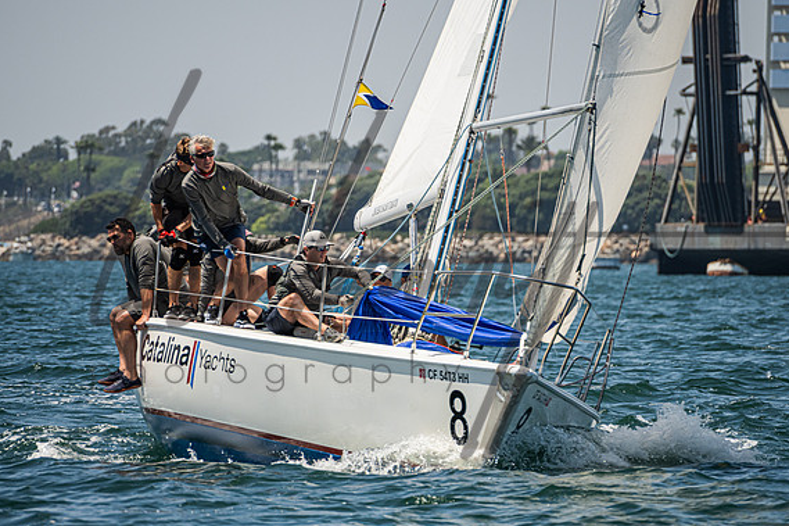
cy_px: 281
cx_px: 382
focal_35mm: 513
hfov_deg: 4.0
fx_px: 11239
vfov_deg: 2.7
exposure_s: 1/2000
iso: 400
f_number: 8
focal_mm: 400
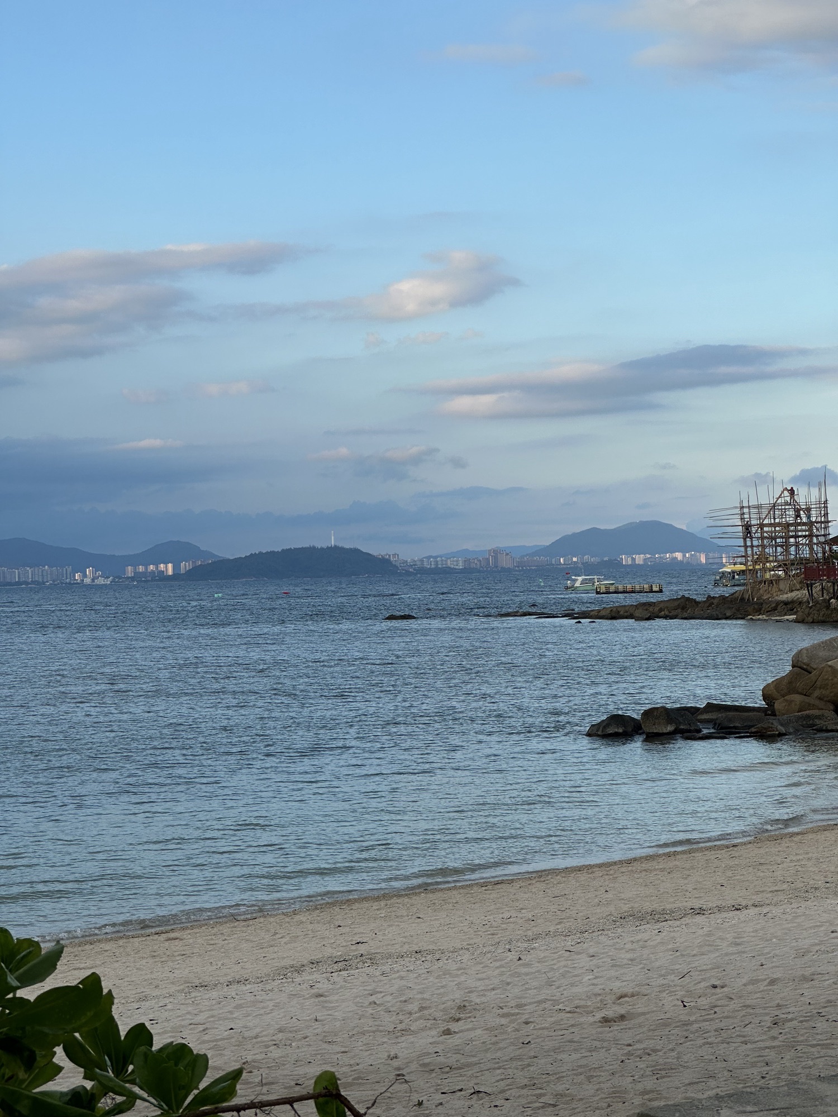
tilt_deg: +1.7
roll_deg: +0.8
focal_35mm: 77
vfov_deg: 25.3
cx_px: 419
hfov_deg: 19.1
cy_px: 558
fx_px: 2485
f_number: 2.8
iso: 32
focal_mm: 9
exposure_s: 1/314
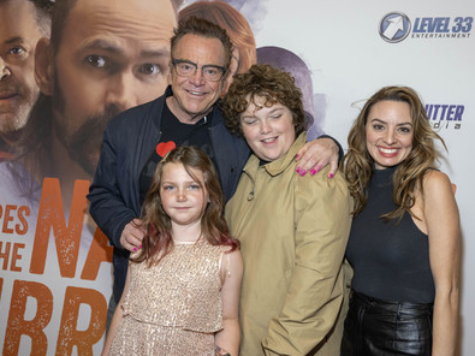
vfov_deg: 41.2
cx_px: 250
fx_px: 474
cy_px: 179
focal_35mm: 35
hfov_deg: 53.2
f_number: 5.6
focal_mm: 31.5
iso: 800
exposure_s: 1/200
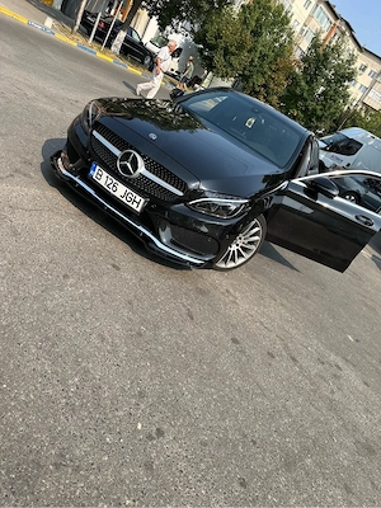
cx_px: 190
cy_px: 254
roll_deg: -30.6
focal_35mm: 24
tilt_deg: -23.4
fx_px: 352
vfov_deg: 71.6
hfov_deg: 56.8
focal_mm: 6.86
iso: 80
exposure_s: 1/2028
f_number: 1.78
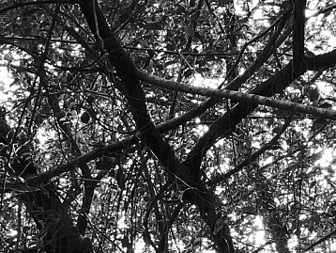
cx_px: 298
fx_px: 1214
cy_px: 300
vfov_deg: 11.6
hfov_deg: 15.6
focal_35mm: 125
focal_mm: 3.99
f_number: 1.8
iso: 32
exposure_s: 1/33
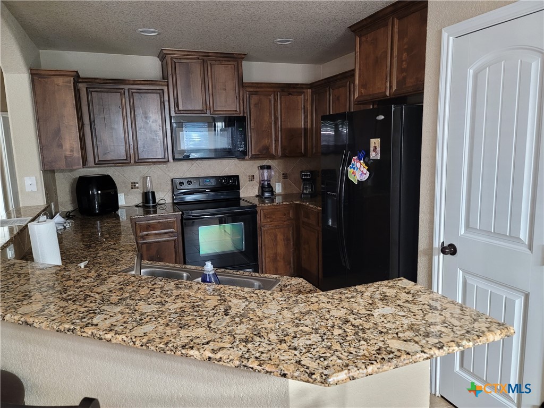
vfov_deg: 54.9
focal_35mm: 25
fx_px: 393
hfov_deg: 69.4
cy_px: 204
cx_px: 272
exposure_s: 1/24
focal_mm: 7
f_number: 1.8
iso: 800
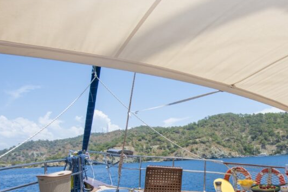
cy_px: 144
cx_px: 215
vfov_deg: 46.2
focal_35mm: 27
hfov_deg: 63.6
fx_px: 216
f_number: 5.6
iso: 125
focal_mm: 14
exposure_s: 1/400
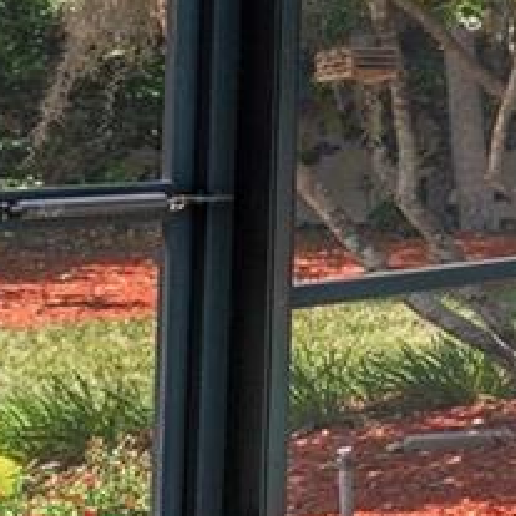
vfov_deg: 18.7
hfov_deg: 9.6
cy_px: 82
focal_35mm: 92
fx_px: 1552
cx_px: 1800
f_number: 8
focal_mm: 14
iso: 125
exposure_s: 1/250
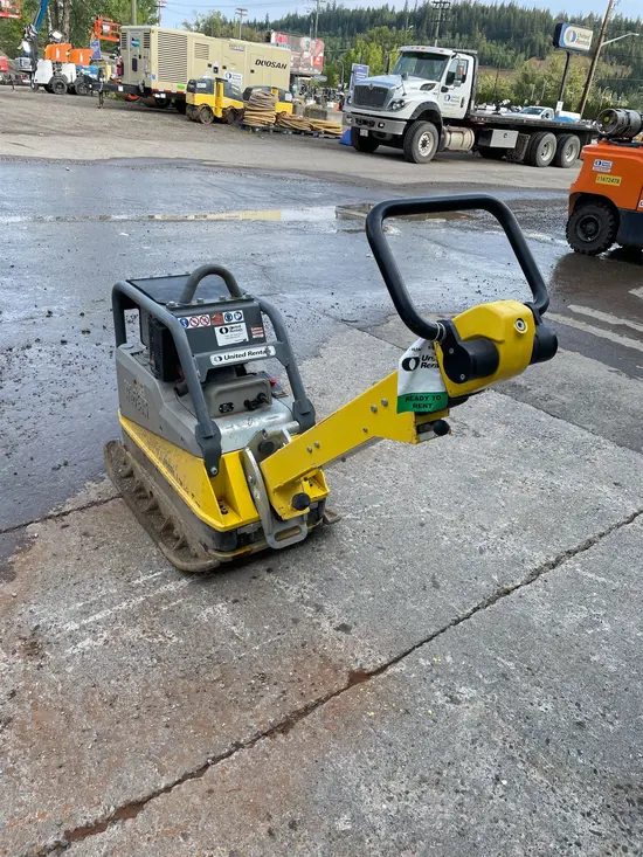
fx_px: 644
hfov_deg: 53.1
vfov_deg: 67.3
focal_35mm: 26
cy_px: 428
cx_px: 322
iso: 32
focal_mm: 4.2
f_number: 1.6
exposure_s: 1/686
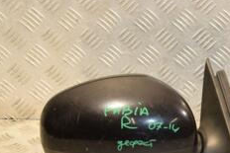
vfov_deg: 10.4
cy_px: 97
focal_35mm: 132
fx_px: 844
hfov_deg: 15.1
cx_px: 260
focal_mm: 34
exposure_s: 1/200
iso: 800
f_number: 6.3
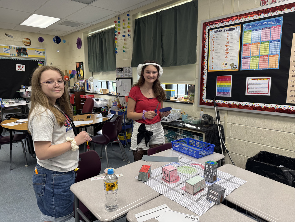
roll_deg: +0.2
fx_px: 205
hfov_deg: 71.6
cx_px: 148
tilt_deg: -10.6
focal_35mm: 24
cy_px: 111
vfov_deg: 56.8
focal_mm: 6.76
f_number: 1.78
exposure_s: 1/61
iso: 80
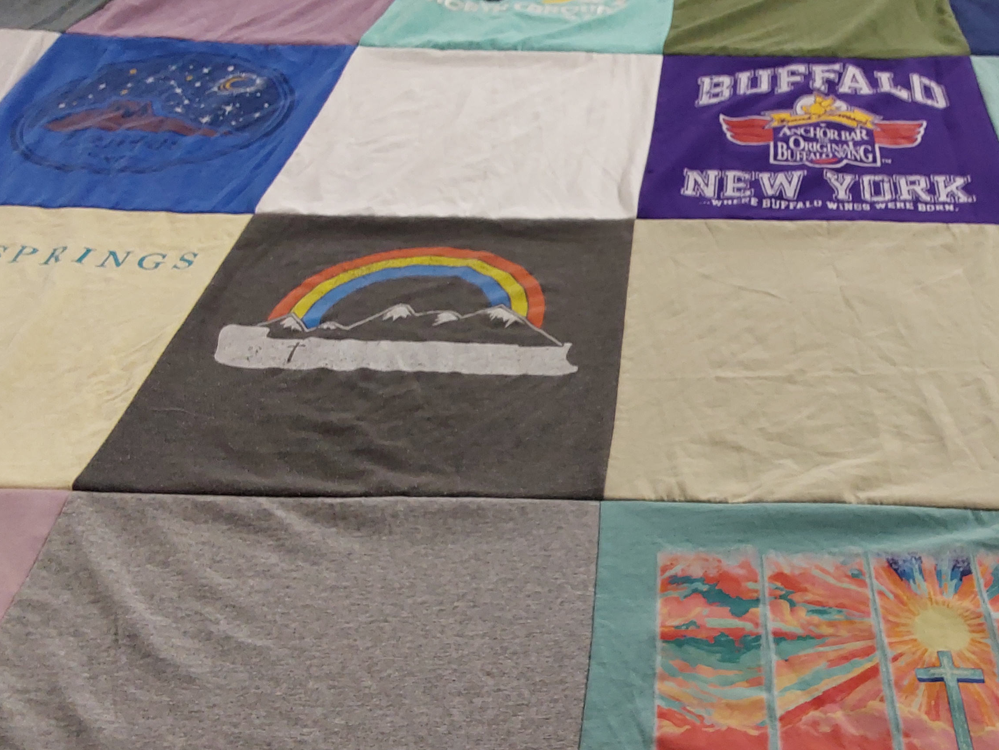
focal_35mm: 40
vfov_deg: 36.0
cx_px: 698
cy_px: 375
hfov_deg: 45.8
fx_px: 1154
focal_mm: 2.91
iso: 100
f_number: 1.9
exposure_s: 1/60
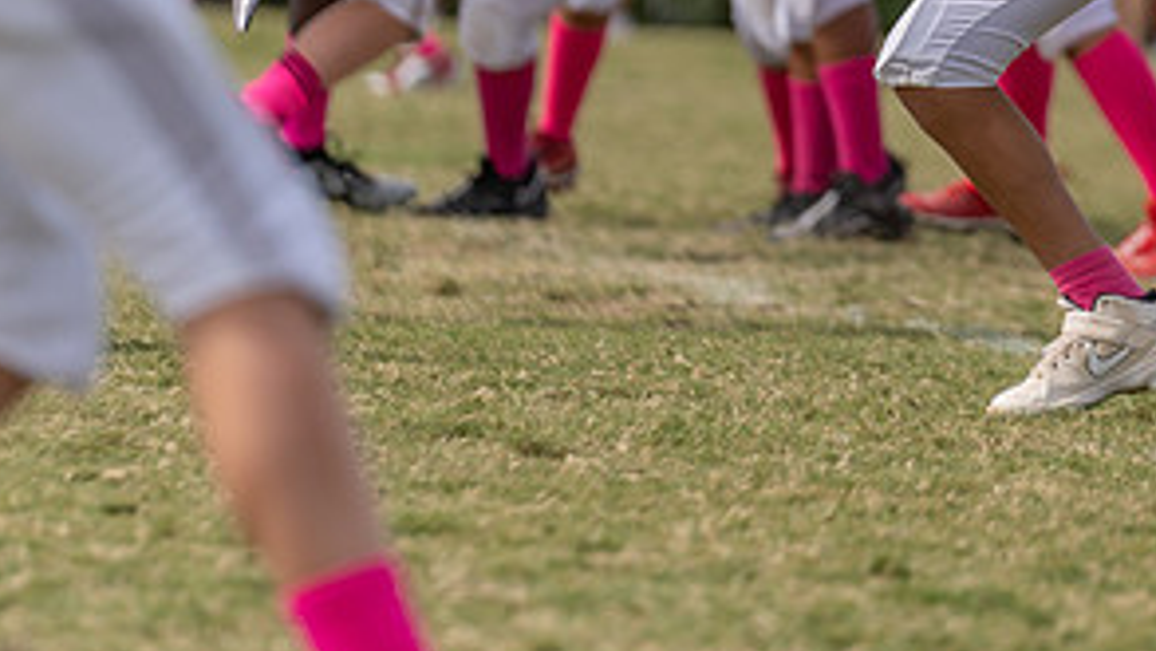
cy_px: -285
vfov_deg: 2.3
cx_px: 1194
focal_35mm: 524
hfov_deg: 4.1
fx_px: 16066
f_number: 3.5
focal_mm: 200
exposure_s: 1/1600
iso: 100
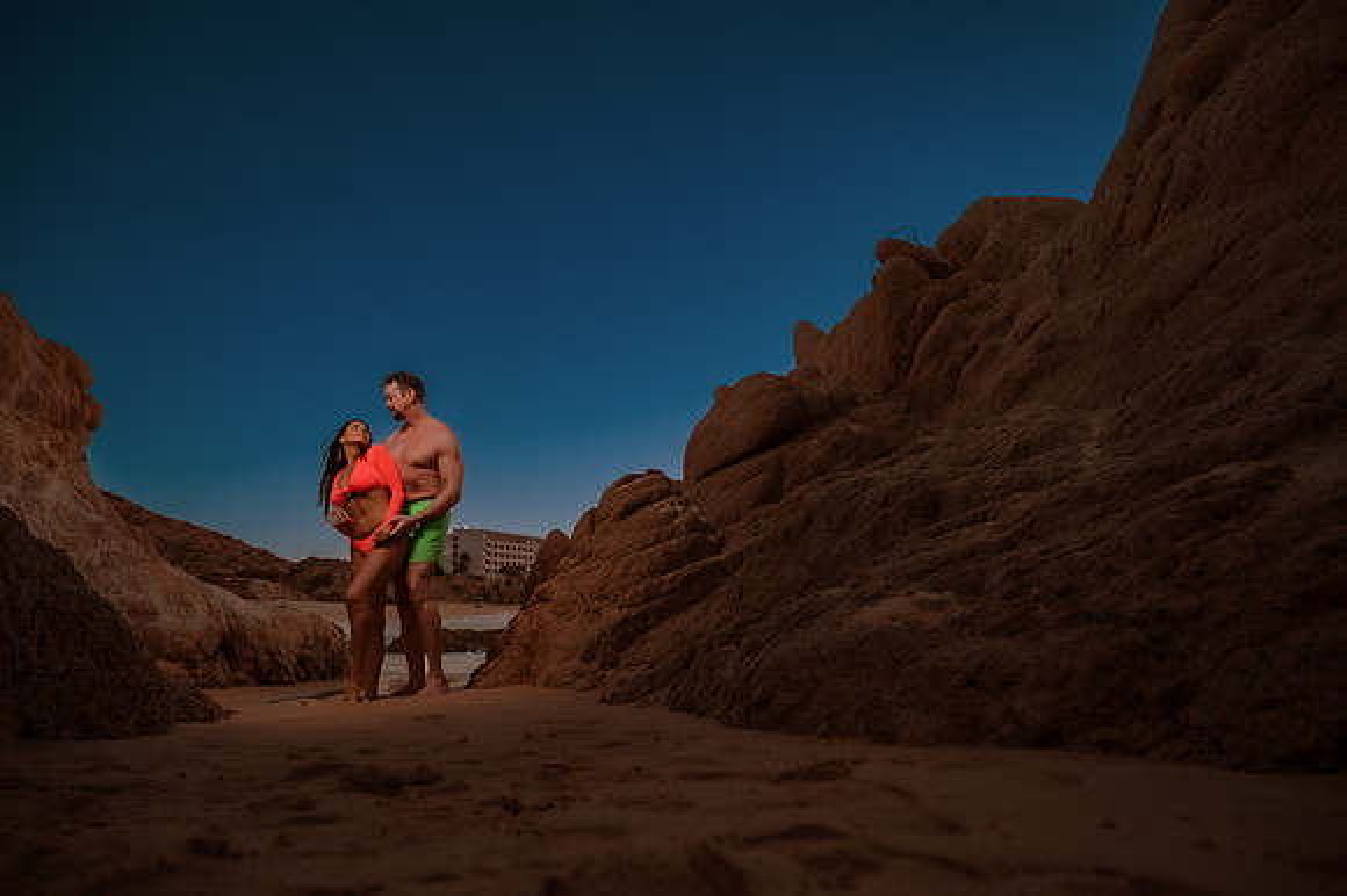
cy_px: 448
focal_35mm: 24
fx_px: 897
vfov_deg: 53.1
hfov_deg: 73.8
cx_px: 674
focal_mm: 24
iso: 50
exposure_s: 1/125
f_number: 4
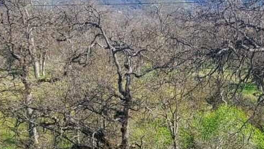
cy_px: 276
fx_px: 609
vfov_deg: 12.6
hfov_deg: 24.1
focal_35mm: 87
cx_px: 209
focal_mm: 4.3
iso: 50
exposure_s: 1/651
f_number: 2.4
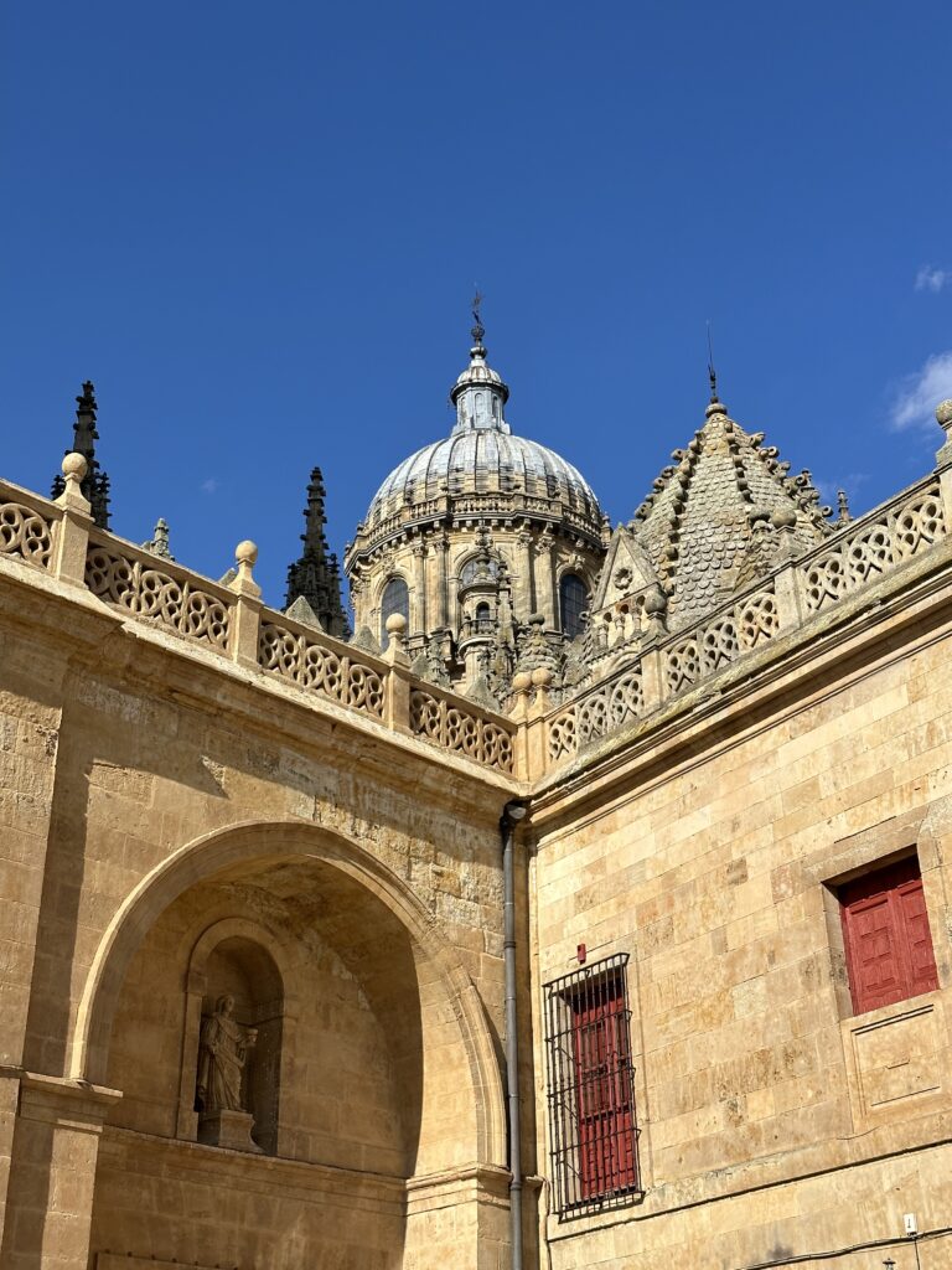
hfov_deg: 30.3
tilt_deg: +28.7
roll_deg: +2.3
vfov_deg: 39.7
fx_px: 1760
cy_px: 635
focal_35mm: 48
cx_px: 476
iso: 64
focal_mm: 6.86
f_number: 1.78
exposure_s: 1/4566
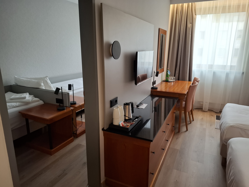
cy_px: 94
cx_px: 124
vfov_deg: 58.9
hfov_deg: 73.9
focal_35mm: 23
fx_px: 165
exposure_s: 1/50
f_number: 1.8
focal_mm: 5.54
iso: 200
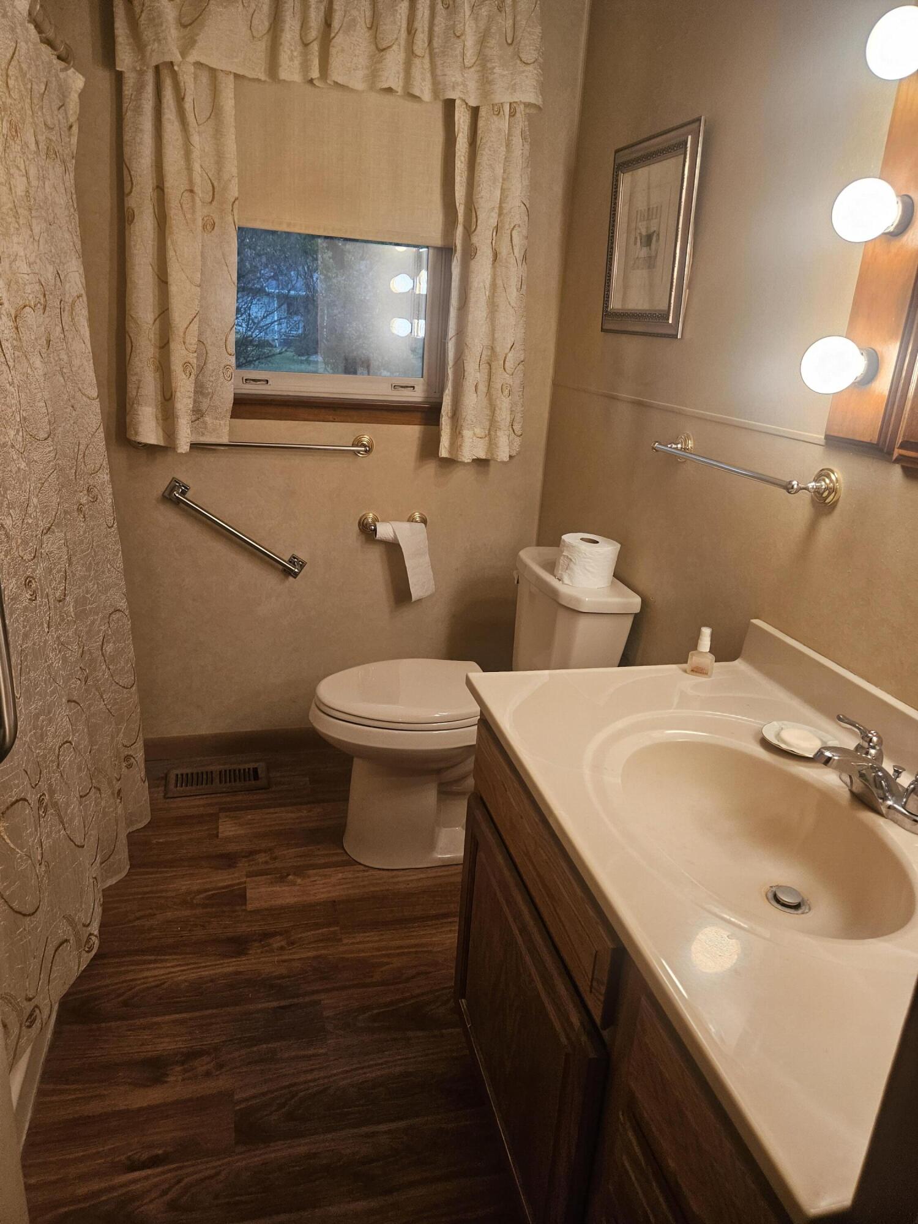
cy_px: 612
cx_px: 459
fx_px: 813
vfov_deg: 73.9
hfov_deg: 58.9
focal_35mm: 23
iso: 200
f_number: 1.8
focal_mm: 5.4
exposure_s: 1/120
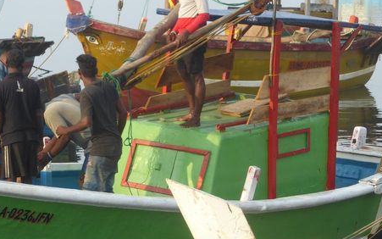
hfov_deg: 8.8
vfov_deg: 5.5
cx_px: 113
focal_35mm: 239
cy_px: 120
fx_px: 2488
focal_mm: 20.6
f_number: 5.1
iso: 80
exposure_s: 1/100
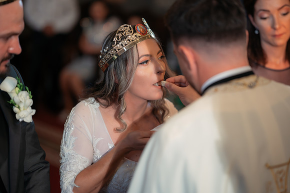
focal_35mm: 85
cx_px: 145
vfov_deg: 16.1
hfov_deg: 23.9
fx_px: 684
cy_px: 96
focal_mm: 85
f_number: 1.8
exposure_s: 1/200
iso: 1600
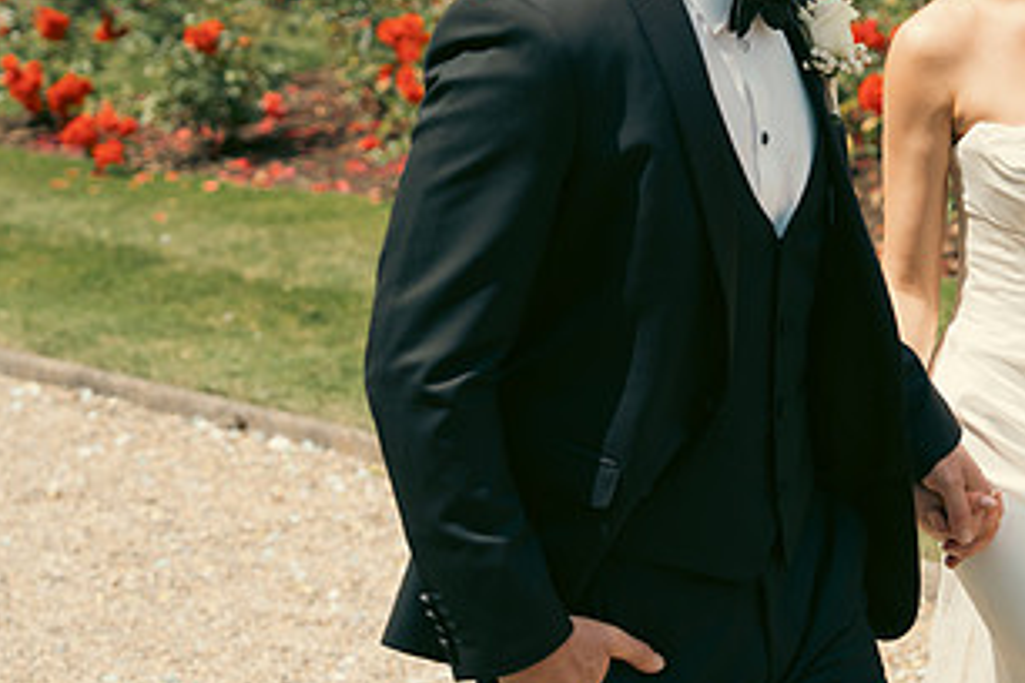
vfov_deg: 12.4
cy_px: 149
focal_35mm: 110
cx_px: 928
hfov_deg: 18.3
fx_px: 3132
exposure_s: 1/2000
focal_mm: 58
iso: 250
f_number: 3.5
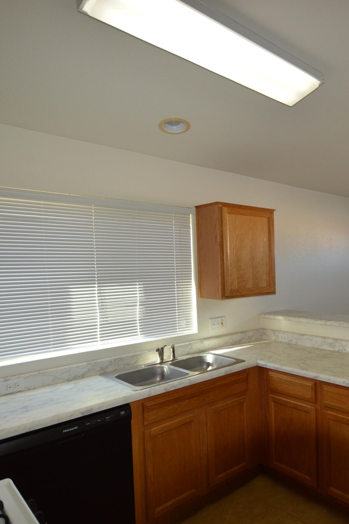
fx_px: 349
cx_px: 303
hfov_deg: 48.5
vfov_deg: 73.7
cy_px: 279
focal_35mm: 24
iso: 400
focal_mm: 10
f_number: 4
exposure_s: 1/125
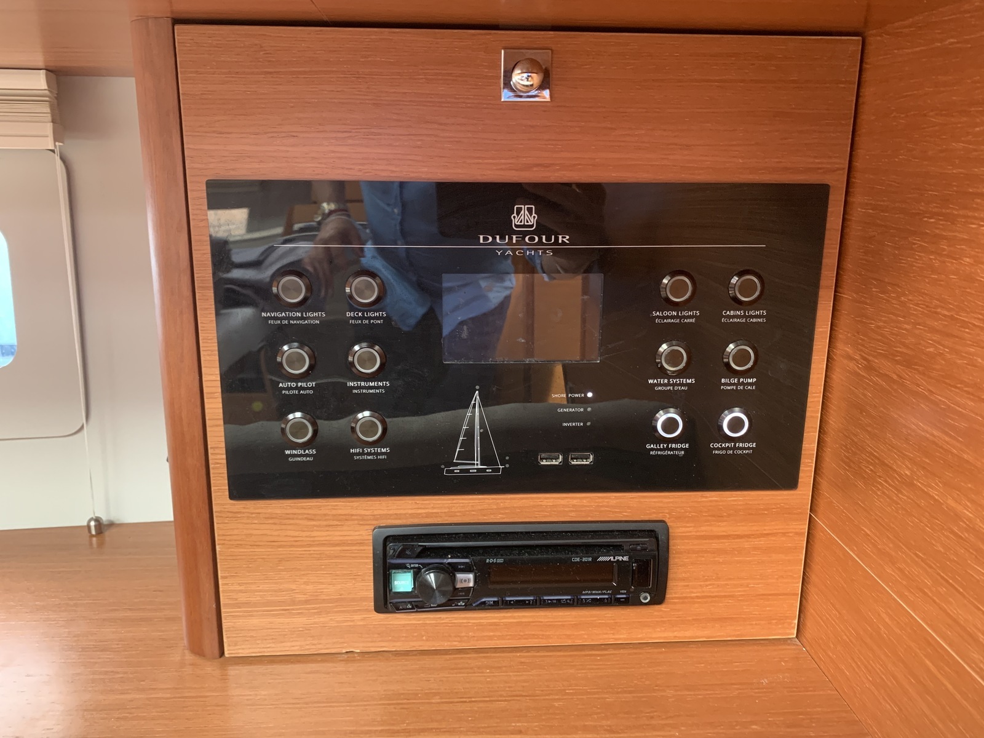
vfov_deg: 53.1
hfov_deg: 67.3
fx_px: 739
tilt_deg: -15.5
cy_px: 369
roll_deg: -1.0
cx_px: 492
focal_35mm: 26
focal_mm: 4.25
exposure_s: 1/60
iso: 250
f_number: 1.8
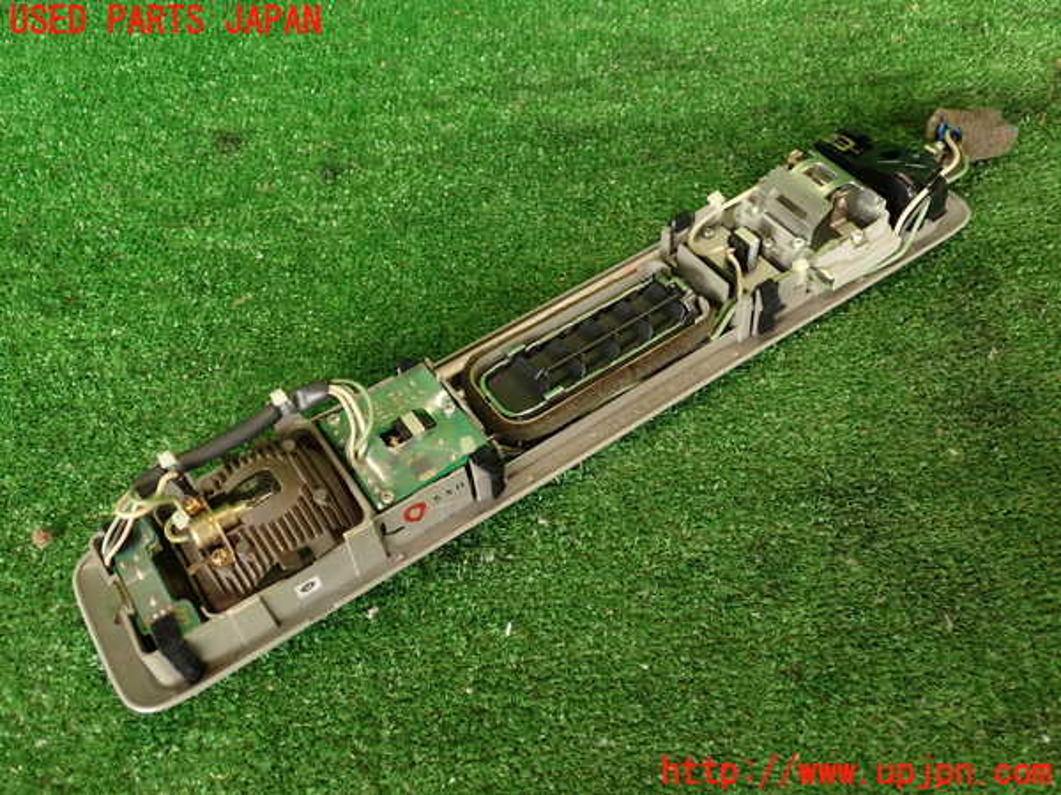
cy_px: 398
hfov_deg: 56.8
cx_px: 530
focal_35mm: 32
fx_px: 981
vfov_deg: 44.2
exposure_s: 1/50
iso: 200
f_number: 2.4
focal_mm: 5.79
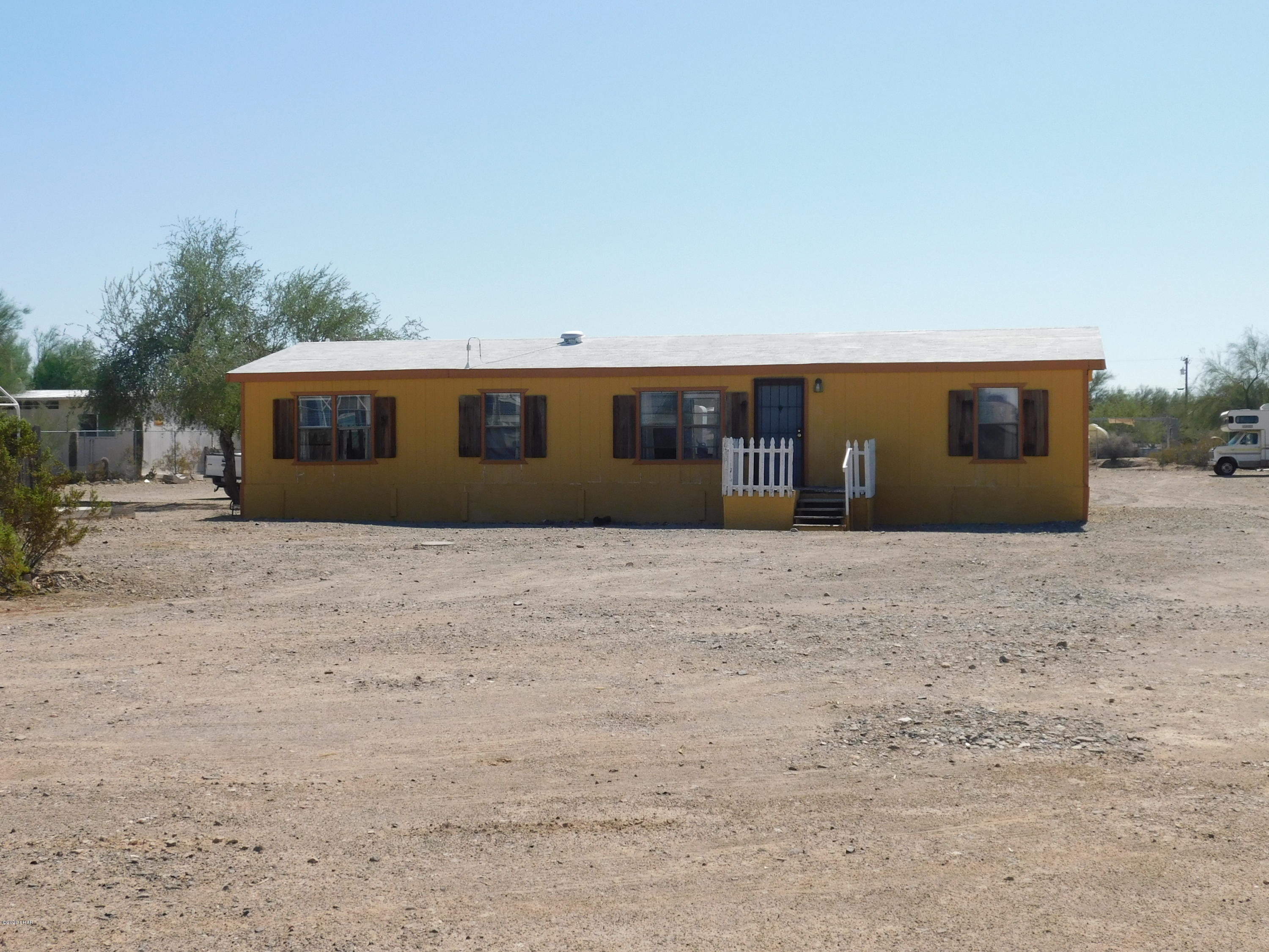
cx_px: 634
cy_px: 476
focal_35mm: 45
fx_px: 1650
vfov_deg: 32.2
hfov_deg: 42.1
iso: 125
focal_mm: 8
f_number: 7.4
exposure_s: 1/400
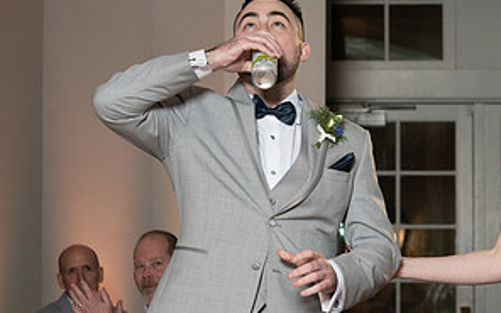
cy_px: 240
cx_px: 481
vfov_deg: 7.9
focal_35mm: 166
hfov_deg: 12.5
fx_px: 2267
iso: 2000
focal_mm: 70
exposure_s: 1/200
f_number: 5.6
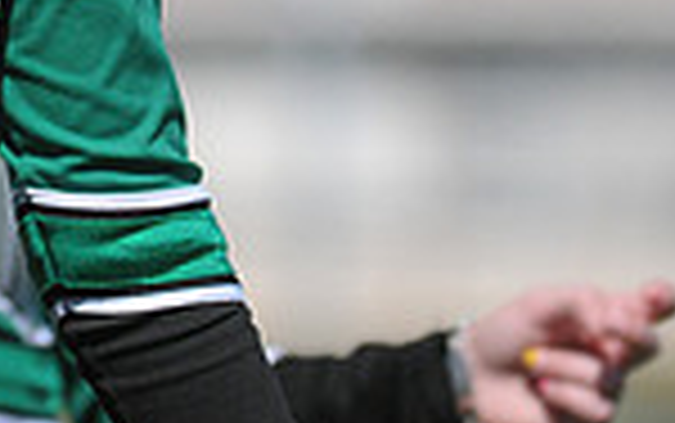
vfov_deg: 1.1
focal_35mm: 1183
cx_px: -378
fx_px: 21779
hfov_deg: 1.8
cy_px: -268
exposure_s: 1/5000
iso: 640
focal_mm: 200
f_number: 4
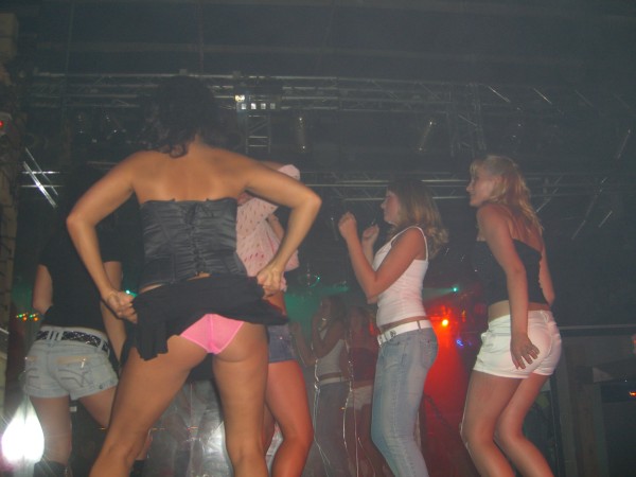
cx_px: 318
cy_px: 238
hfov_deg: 49.0
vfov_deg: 37.7
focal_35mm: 38
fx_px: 698
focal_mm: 7.9
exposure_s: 1/60
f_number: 2.8
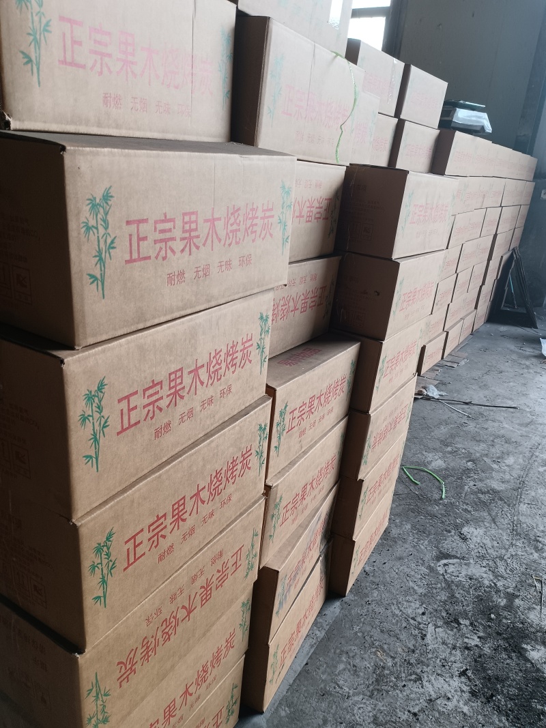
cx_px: 273
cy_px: 364
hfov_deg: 53.1
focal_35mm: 26
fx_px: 547
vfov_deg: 67.3
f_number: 1.8
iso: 227
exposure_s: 1/100
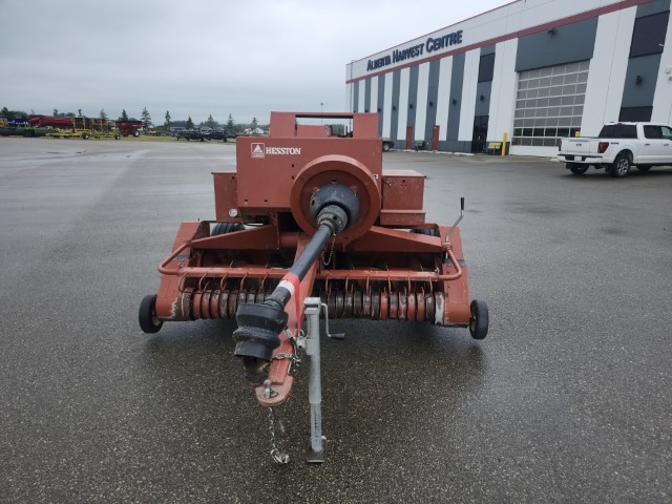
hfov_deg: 73.9
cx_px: 336
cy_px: 252
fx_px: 446
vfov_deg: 58.9
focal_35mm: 23
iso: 25
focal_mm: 5.54
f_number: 1.8
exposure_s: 1/598
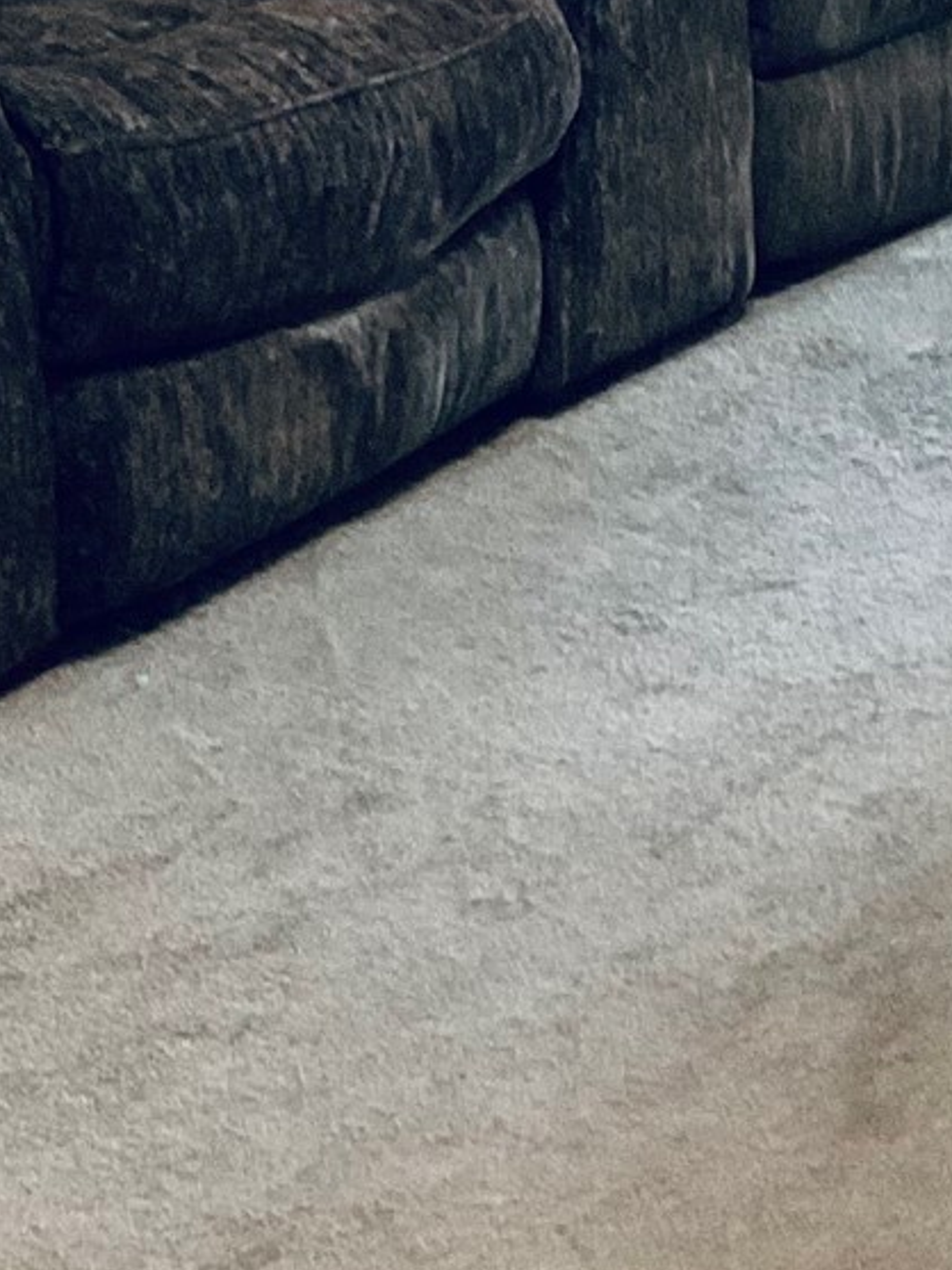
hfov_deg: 14.5
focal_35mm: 100
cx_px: 1018
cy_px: -609
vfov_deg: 17.7
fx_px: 3665
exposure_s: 1/40
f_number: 1.8
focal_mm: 3
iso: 200
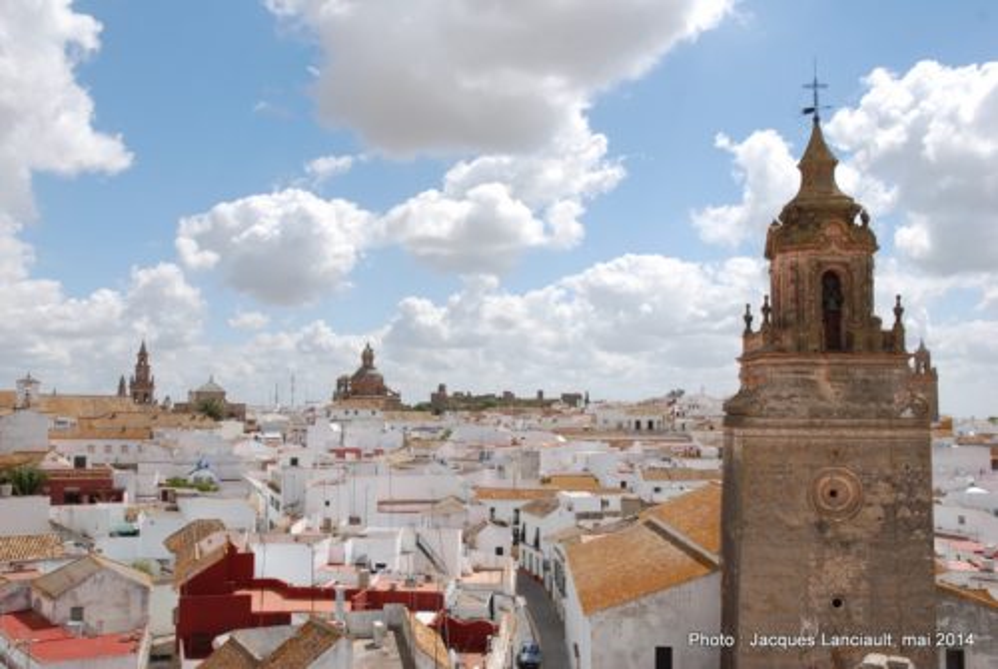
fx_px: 916
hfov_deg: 57.2
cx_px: 499
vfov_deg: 40.1
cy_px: 334
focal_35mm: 33
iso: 100
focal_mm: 22
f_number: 9
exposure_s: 1/320
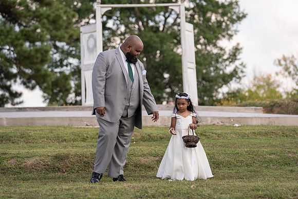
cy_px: 99
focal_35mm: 143
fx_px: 1183
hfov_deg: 14.4
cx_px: 147
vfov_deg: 9.6
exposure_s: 1/400
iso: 100
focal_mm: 140
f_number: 4
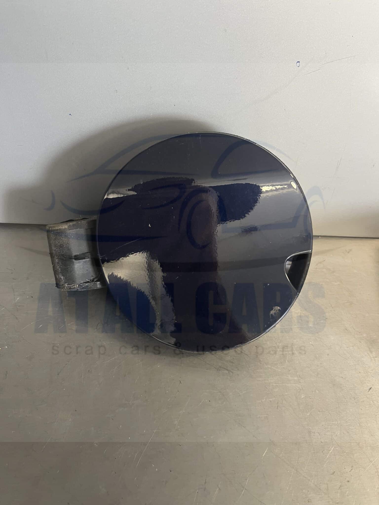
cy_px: 252
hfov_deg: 53.1
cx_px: 190
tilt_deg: -46.9
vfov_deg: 67.3
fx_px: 380
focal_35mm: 26
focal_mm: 5.1
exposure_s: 1/50
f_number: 1.6
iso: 200
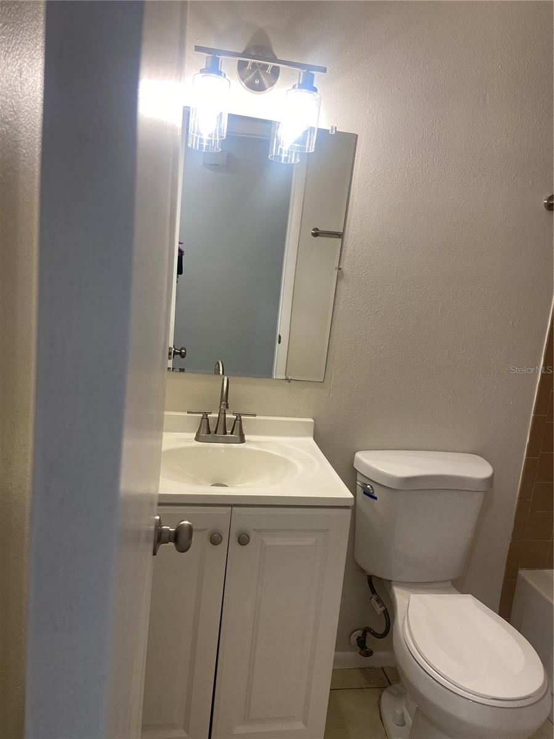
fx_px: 555
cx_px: 277
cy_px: 370
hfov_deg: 53.1
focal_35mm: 26
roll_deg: -5.8
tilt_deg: -8.8
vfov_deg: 67.3
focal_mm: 4.25
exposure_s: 1/120
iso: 100
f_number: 1.8
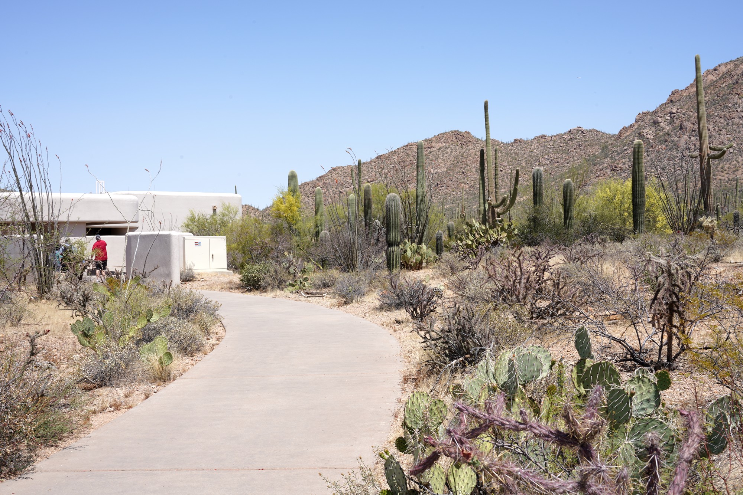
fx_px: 805
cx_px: 372
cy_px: 248
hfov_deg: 49.5
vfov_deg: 34.2
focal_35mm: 39
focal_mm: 39
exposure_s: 1/80
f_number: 18
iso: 100
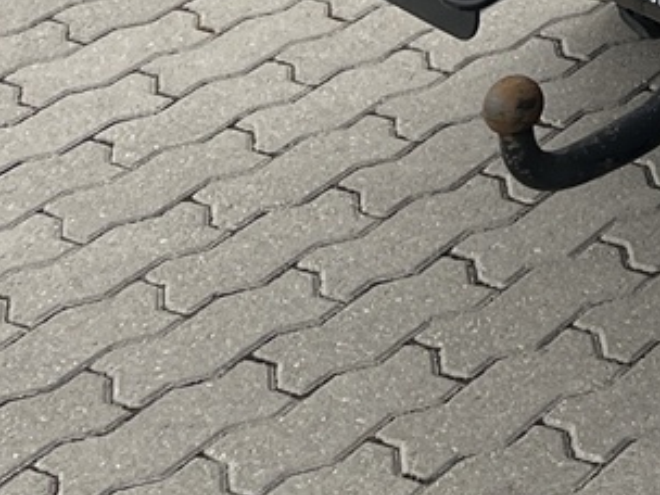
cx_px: 1420
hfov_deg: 12.3
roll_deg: +1.3
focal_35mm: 137
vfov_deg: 9.3
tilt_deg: -12.3
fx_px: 2612
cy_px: -801
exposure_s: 1/121
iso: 64
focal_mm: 5.1
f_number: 1.6
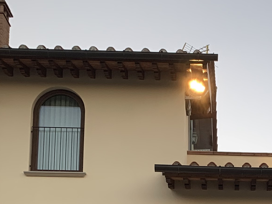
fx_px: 707
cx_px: 286
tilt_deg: +9.8
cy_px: 320
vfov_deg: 15.0
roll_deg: -0.8
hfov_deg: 20.9
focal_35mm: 90
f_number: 1.8
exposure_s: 1/100
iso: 40
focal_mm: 4.25
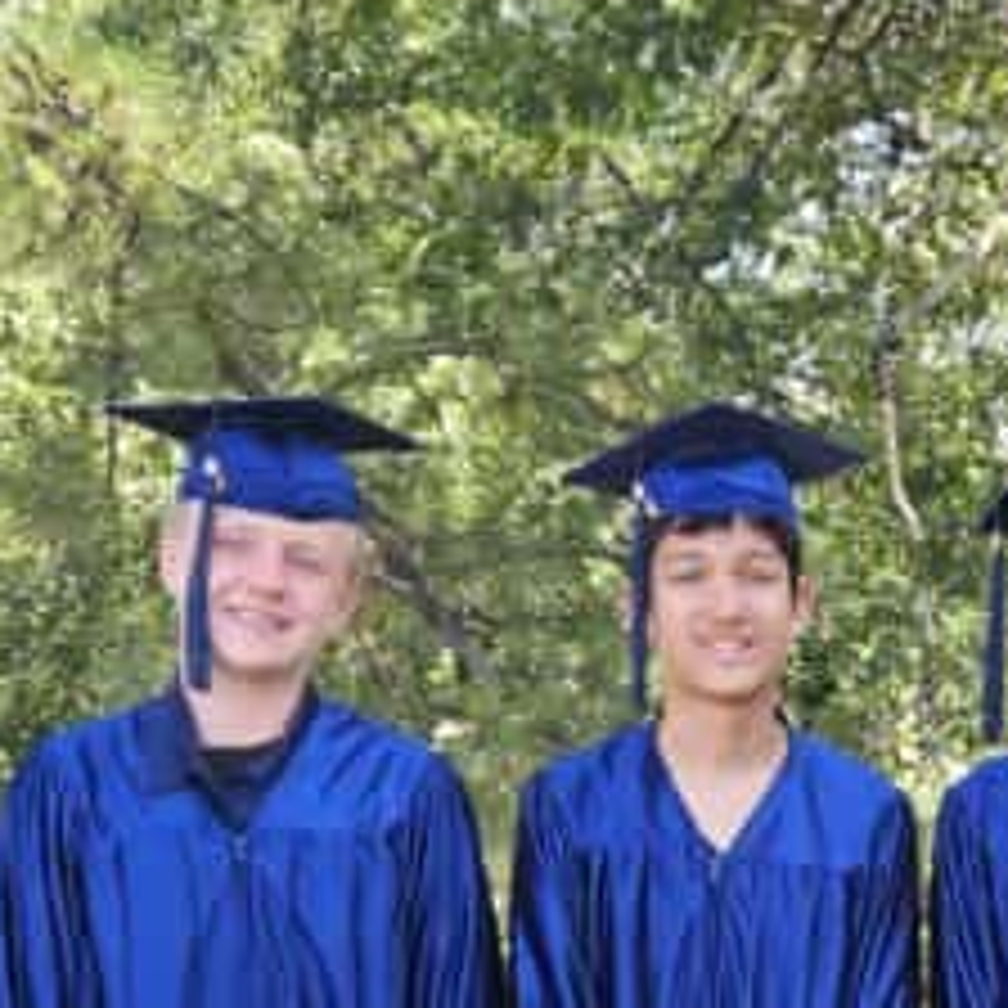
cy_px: 1080
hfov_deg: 18.2
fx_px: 3064
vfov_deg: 18.1
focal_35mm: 93
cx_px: 1004
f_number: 1.8
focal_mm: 5.4
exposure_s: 1/120
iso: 25
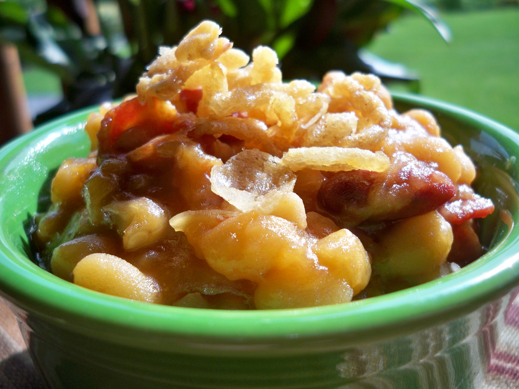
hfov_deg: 52.6
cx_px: 260
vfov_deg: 40.7
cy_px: 194
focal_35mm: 35
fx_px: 525
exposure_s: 1/400
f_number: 3.1
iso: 64
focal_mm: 6.3
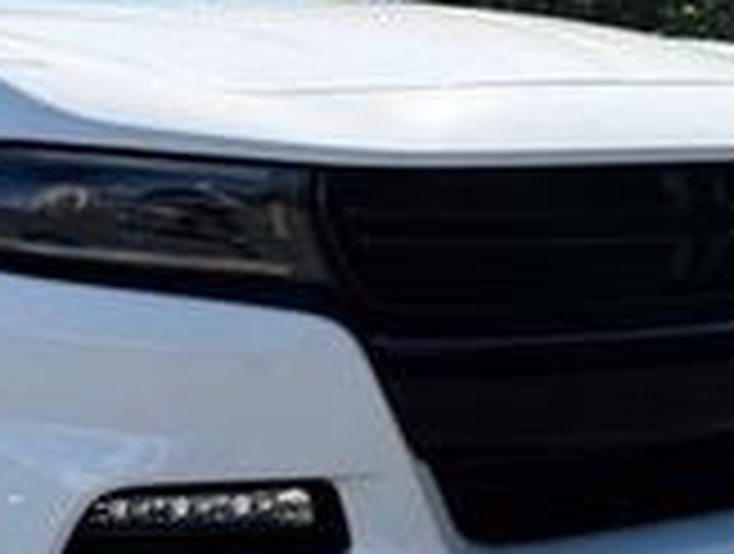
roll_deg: +2.5
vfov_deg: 20.0
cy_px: 302
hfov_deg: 26.0
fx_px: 1573
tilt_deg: -10.2
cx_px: 207
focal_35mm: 74
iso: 80
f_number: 1.78
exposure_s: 1/3584
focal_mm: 6.76
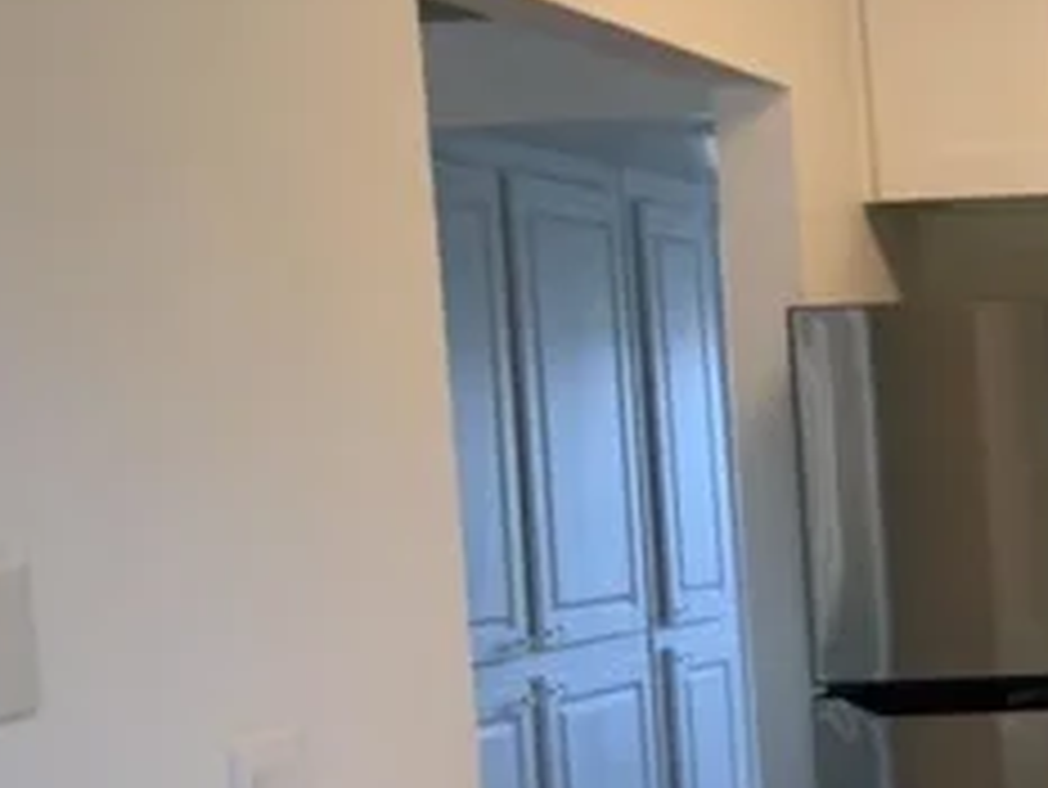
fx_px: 2817
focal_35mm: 93
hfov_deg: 18.3
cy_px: 617
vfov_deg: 15.8
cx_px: 1644
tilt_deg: -4.2
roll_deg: +3.3
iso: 50
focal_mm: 3
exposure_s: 1/60
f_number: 1.8
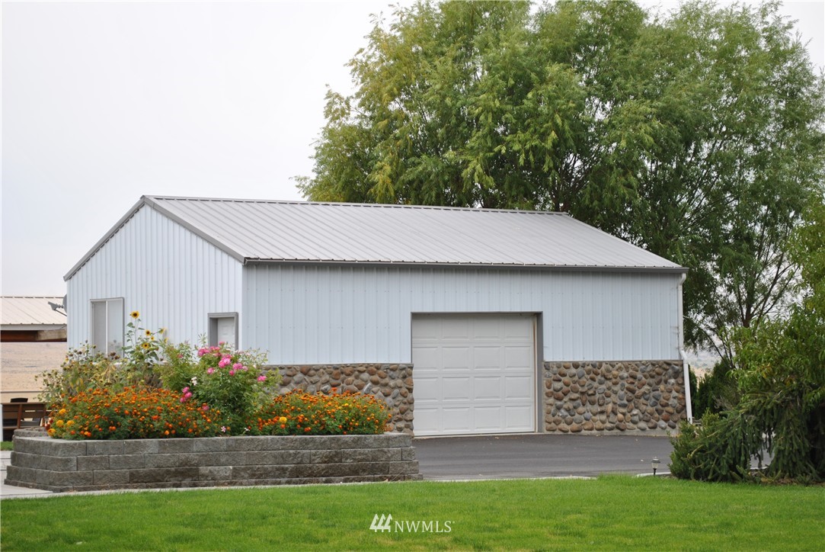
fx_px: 1892
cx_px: 412
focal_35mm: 82
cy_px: 276
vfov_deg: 16.6
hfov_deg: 24.6
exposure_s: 1/160
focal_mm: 55
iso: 100
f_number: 6.3
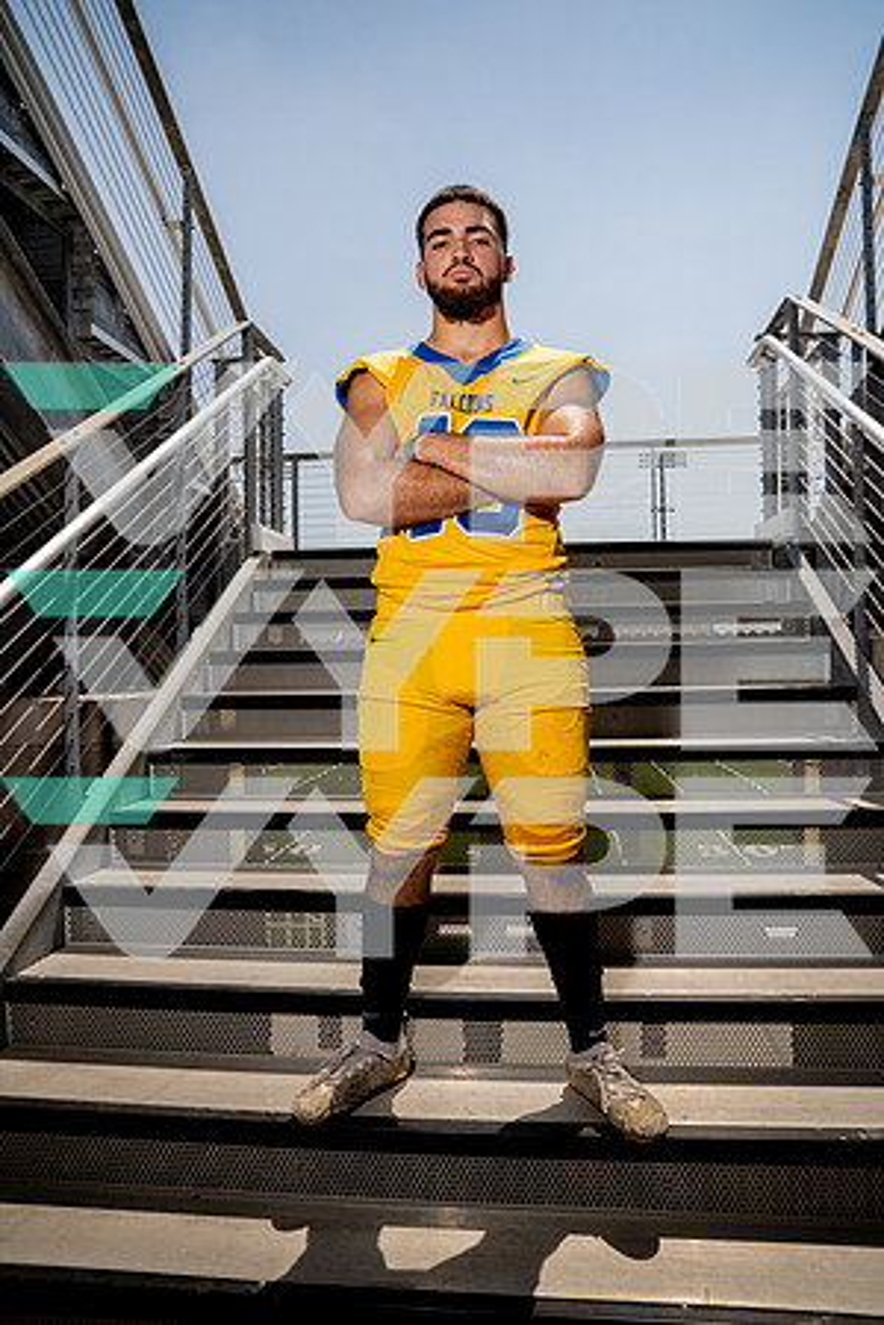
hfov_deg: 49.6
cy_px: 662
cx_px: 442
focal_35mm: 26
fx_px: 958
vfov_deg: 69.4
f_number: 8
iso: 100
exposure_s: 1/250
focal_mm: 26
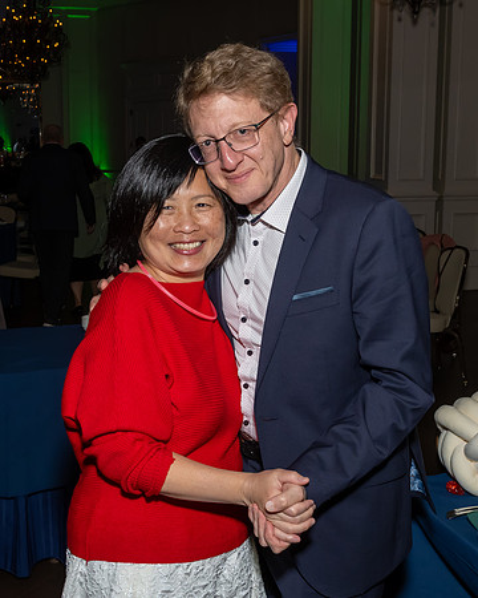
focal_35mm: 52
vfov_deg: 36.2
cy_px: 275
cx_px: 198
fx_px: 913
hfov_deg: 29.3
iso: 1000
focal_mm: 22
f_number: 7.1
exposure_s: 1/250
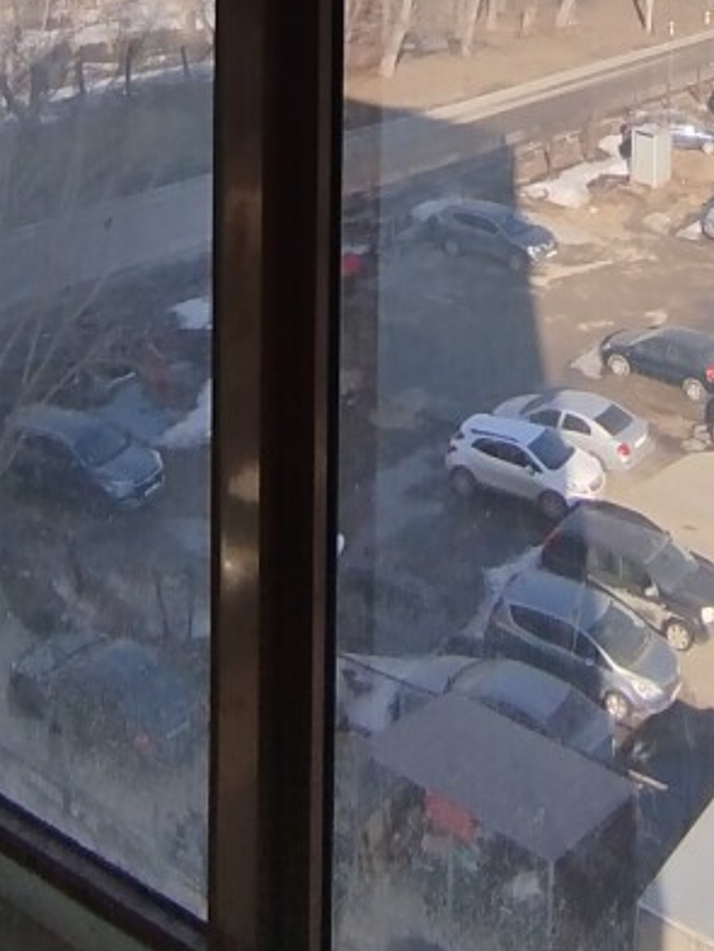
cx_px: 632
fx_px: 1512
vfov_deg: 28.3
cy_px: -305
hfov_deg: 25.8
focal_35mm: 55
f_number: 2.2
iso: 50
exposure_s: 1/1058
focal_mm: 1.65
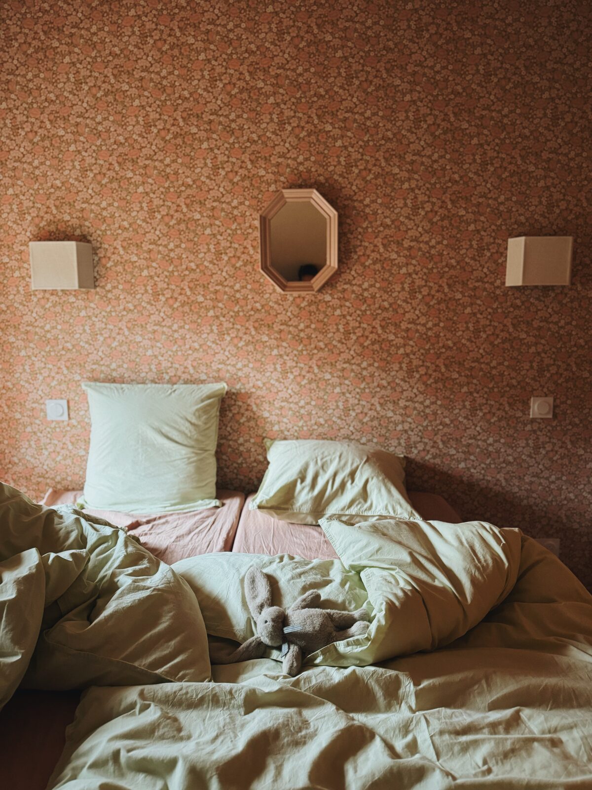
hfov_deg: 56.8
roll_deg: +1.3
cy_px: 395
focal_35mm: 24
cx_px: 296
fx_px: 547
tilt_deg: -7.1
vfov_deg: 71.6
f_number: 1.78
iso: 800
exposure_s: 1/60
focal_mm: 6.76
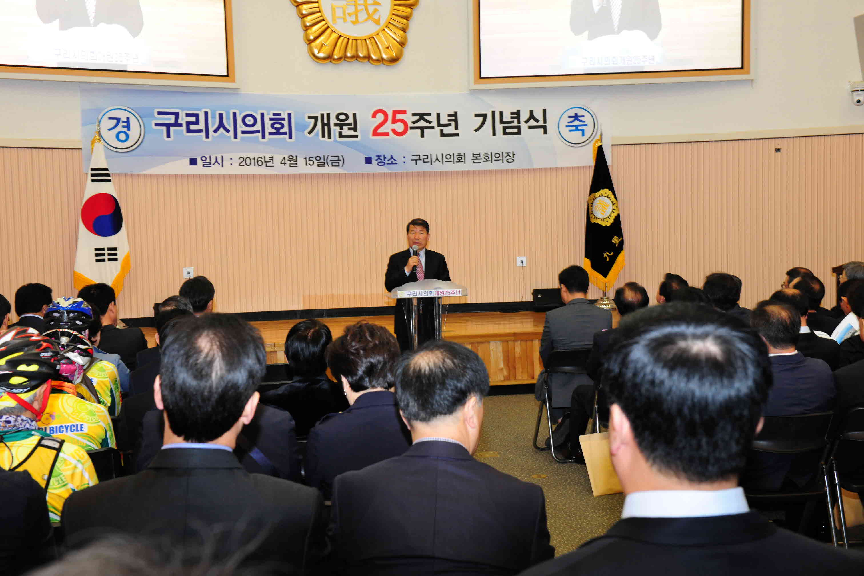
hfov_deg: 43.6
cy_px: 288
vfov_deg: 29.9
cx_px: 432
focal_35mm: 45
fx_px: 1080
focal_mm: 45
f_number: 6.3
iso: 1600
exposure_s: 1/50
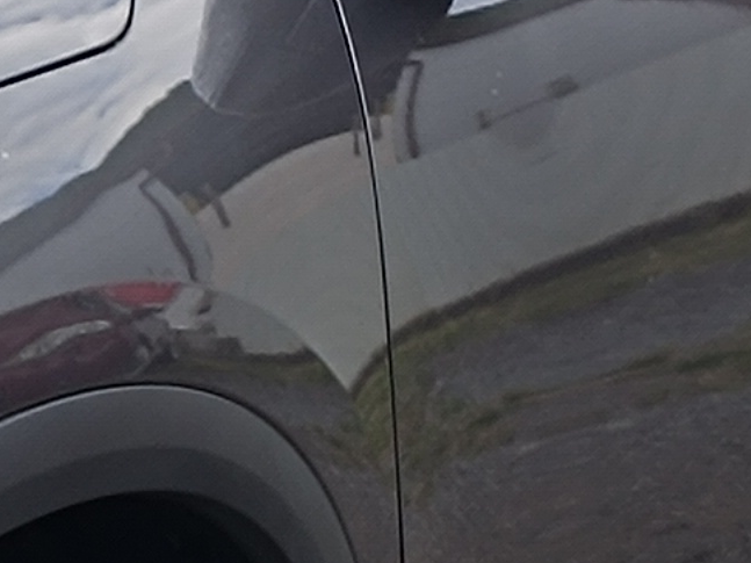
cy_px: 282
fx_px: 3297
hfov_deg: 12.4
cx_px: -358
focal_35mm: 152
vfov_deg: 9.8
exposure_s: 1/176
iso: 53
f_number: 1.88
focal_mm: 5.59
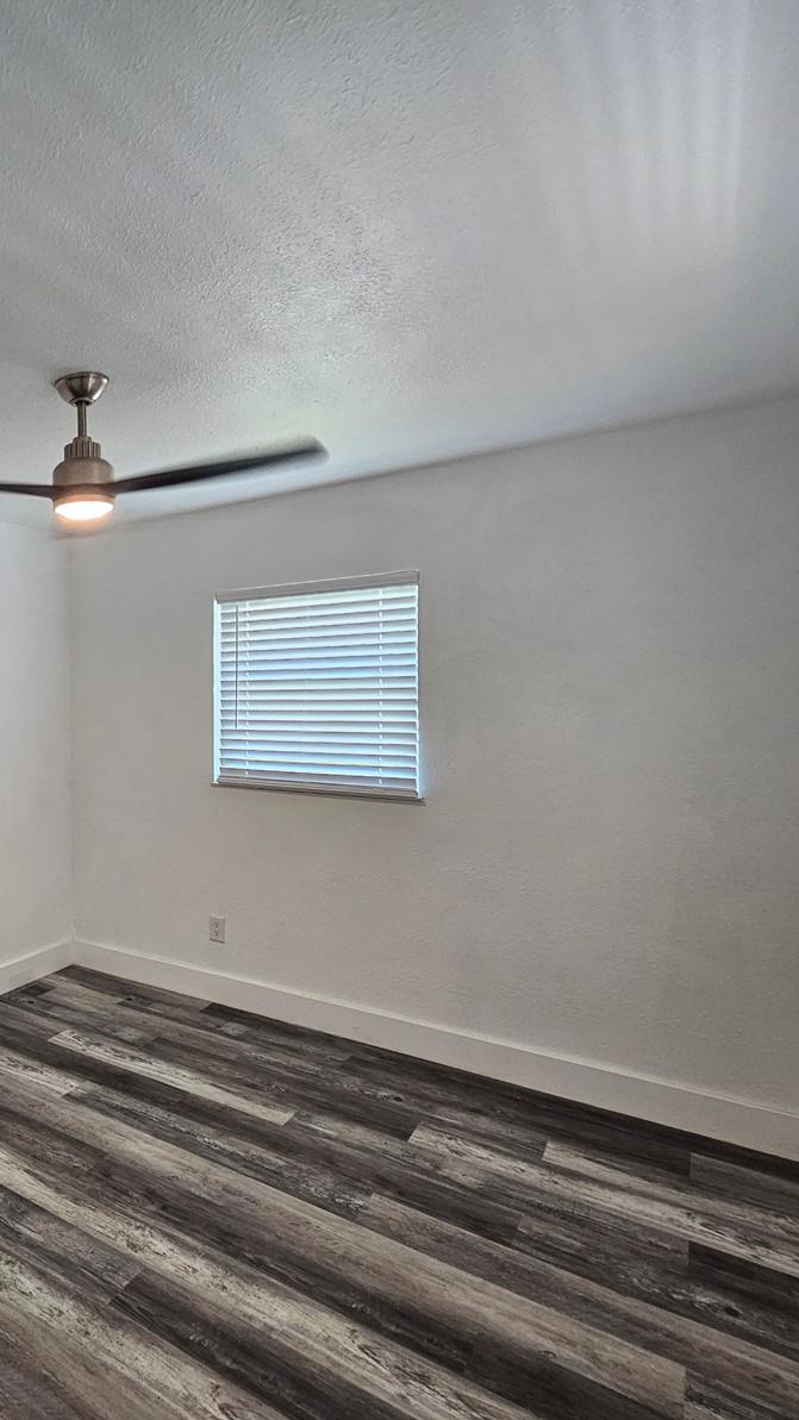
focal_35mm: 19
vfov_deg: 89.6
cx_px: 0
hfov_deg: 48.1
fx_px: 716
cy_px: 712
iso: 160
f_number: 2.2
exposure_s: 1/60
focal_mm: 2.2
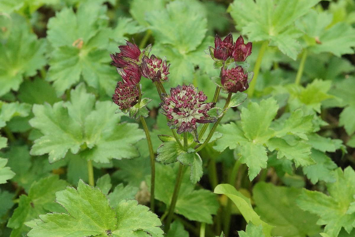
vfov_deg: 9.1
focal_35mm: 150
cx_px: 178
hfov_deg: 13.7
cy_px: 118
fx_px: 1479
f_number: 8
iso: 1600
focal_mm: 100
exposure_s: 1/160
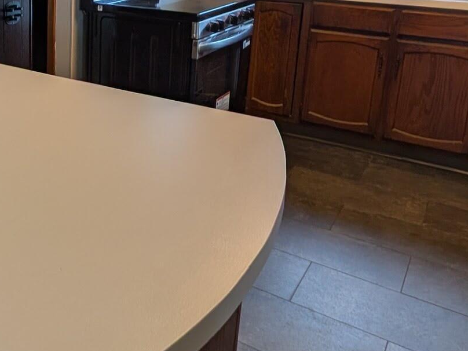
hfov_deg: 43.8
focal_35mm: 38
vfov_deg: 35.8
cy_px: 44
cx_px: 30
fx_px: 514
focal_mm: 2.02
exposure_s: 1/120
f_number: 1.7
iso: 68
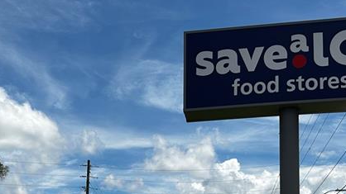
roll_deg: -0.4
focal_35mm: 64
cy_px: 231
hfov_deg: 32.5
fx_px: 587
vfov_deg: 17.9
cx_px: 104
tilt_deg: +5.3
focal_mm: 6.86
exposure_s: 1/8197
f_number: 1.78
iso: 80
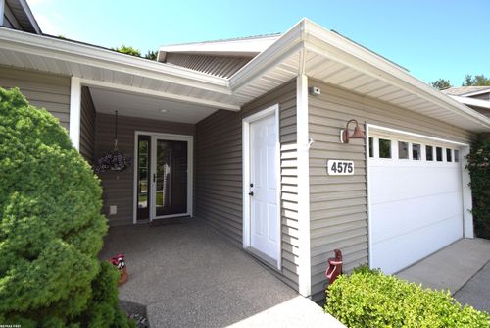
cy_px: 164
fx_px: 204
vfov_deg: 77.4
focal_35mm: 15
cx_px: 245
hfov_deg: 100.4
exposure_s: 1/160
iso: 100
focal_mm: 10
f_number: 6.3
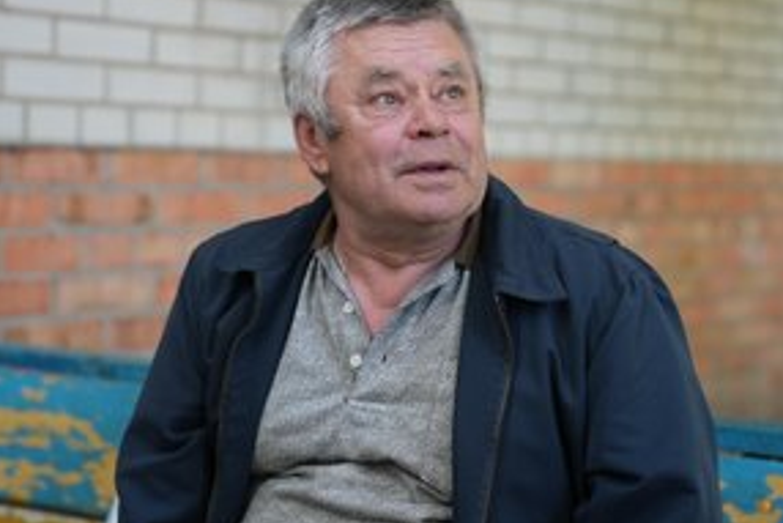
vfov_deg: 14.0
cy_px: 242
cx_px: 394
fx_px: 2132
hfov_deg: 20.8
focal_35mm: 98
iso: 200
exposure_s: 1/50
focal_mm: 70
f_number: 2.8
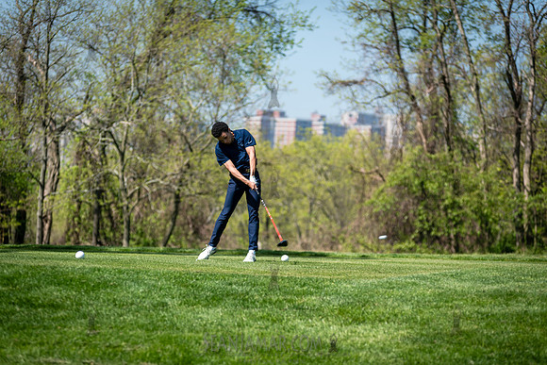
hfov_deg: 13.2
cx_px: 274
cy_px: 182
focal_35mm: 155
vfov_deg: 8.9
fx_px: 2356
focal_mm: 155
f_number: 3.5
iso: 100
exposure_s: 1/1000
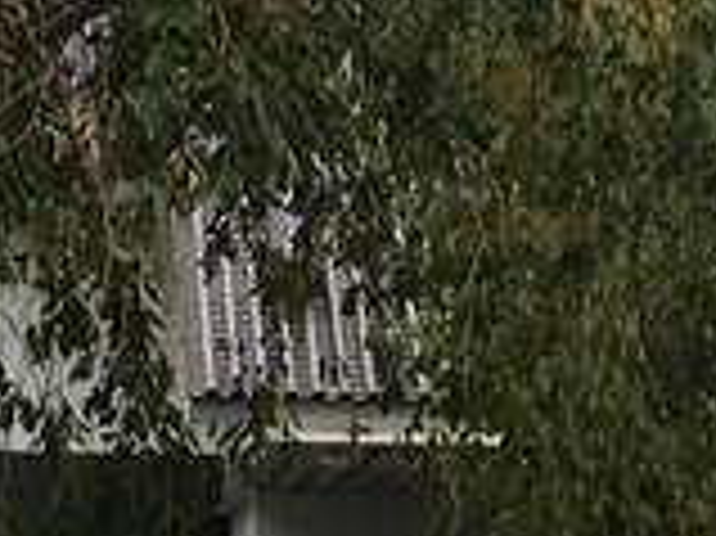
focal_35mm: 219
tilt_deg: +12.3
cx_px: 995
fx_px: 4526
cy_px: -68
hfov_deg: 8.9
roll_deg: +1.8
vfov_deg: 6.7
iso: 25
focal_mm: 4.15
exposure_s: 1/364
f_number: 2.2
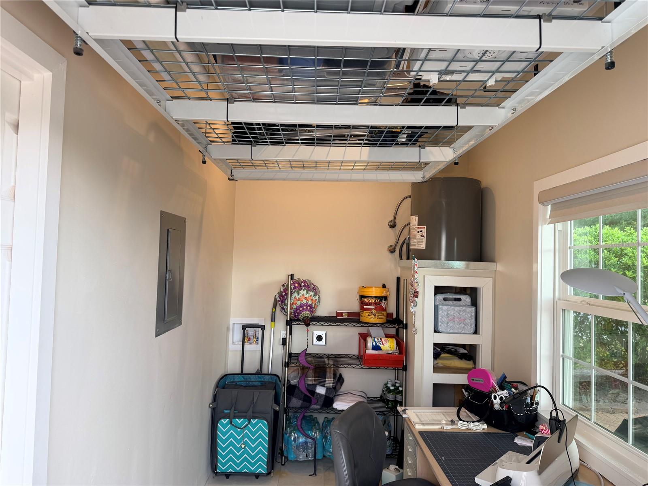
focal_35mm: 24
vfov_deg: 56.8
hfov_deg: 71.6
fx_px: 449
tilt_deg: +2.7
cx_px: 324
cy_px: 243
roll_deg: -1.2
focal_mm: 6.76
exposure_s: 1/194
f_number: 1.78
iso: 64
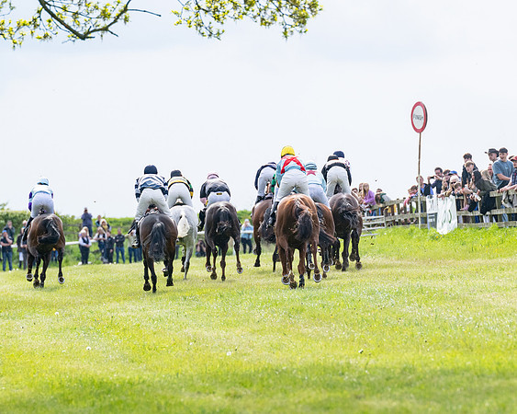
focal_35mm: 473
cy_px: 207
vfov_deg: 3.3
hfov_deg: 4.1
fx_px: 7238
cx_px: 304
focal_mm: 280
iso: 400
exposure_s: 1/2000
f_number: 5.6
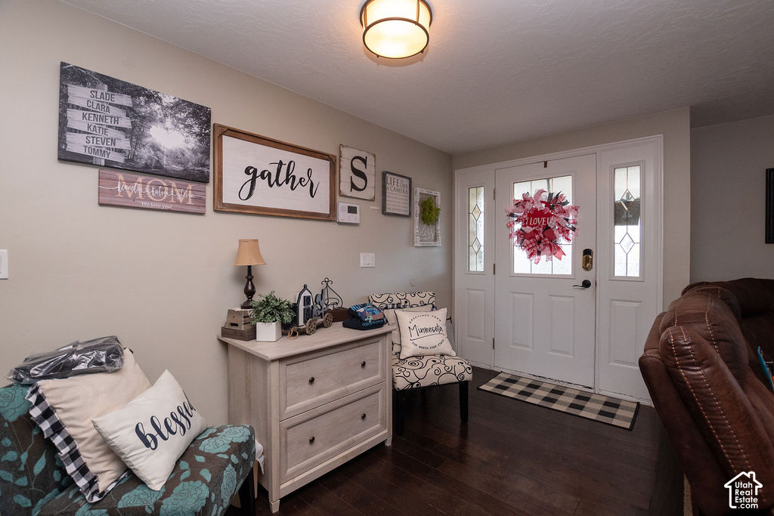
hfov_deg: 99.7
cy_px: 258
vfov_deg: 76.6
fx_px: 327
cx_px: 387
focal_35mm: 15
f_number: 5
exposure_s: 1/200
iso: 1000
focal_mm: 10
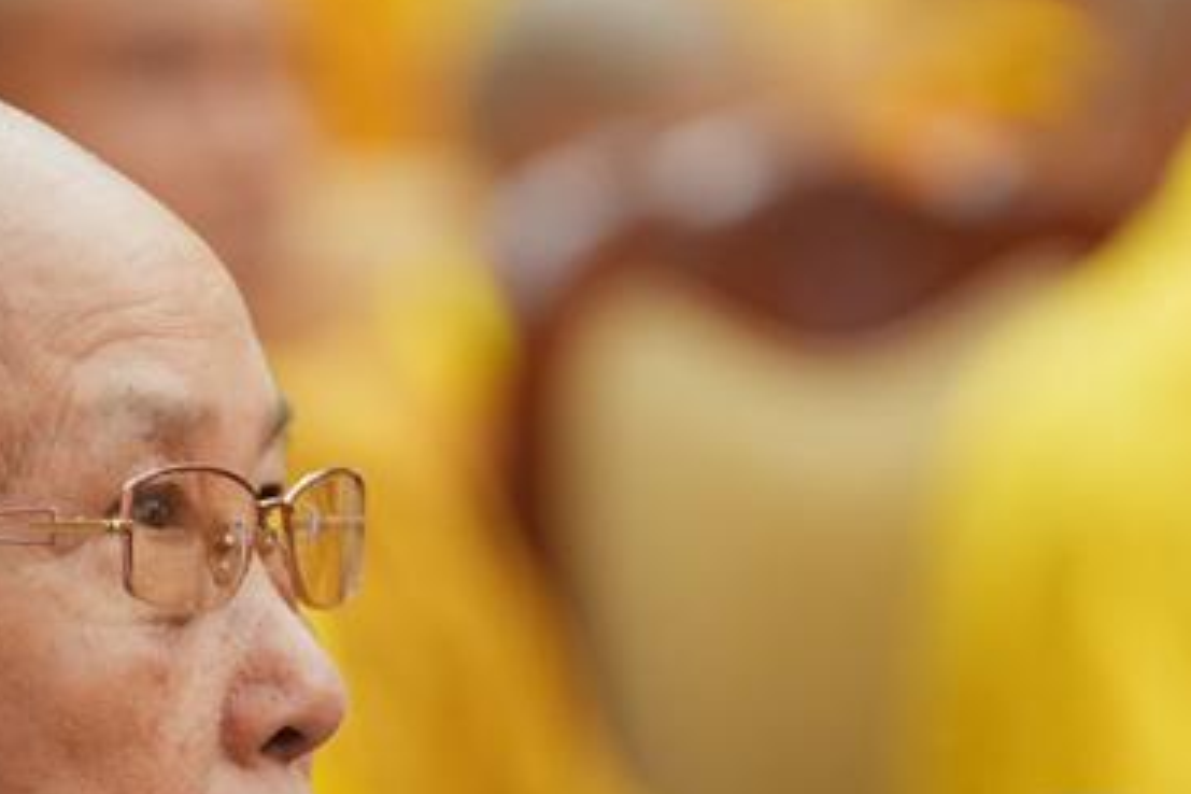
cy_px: 1062
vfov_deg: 3.5
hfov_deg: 5.2
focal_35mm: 397
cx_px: 158
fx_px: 13133
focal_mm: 122
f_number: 2.8
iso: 1600
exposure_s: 1/125
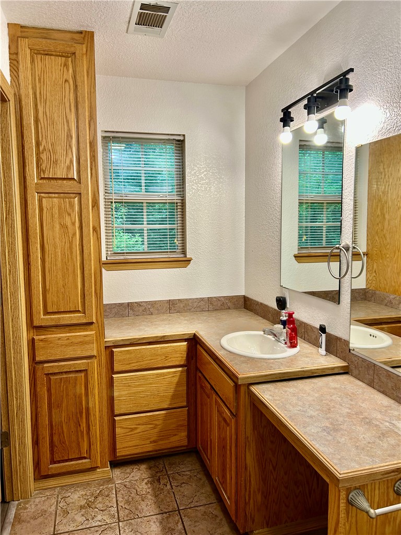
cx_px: 200
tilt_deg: -6.2
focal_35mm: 26
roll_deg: -0.1
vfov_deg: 67.3
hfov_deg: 53.1
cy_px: 268
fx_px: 402
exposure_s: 1/120
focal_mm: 5.7
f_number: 1.5
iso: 100
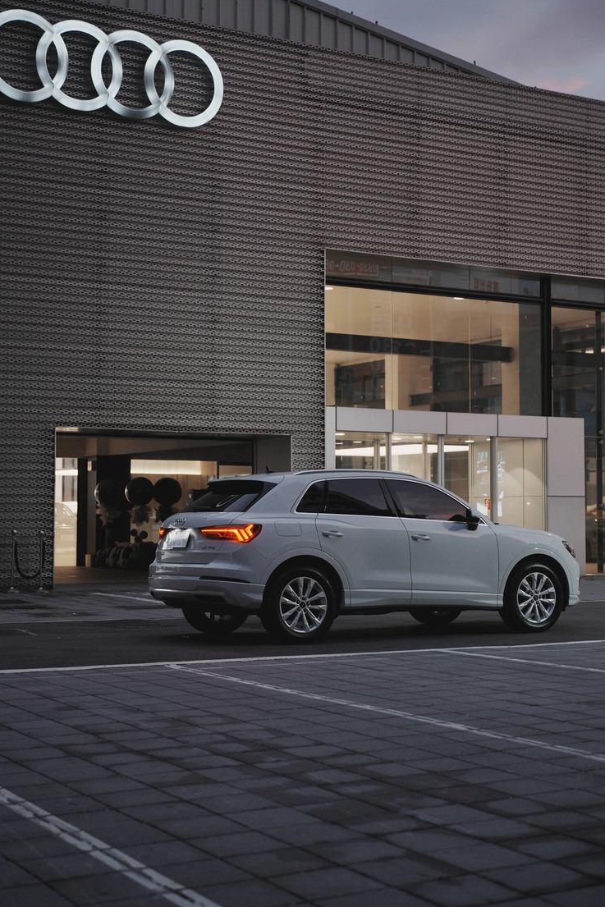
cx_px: 317
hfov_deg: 25.1
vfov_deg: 36.9
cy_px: 435
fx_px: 1361
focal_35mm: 54
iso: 500
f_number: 2.8
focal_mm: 51
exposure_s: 1/320
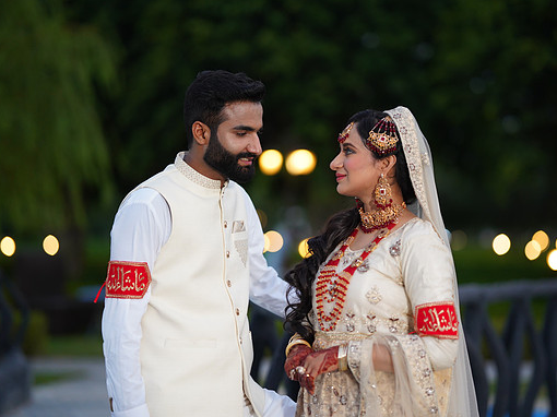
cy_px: 210
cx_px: 309
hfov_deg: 21.1
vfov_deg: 15.9
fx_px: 1496
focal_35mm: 93
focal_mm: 85
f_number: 1.4
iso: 640
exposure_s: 1/200
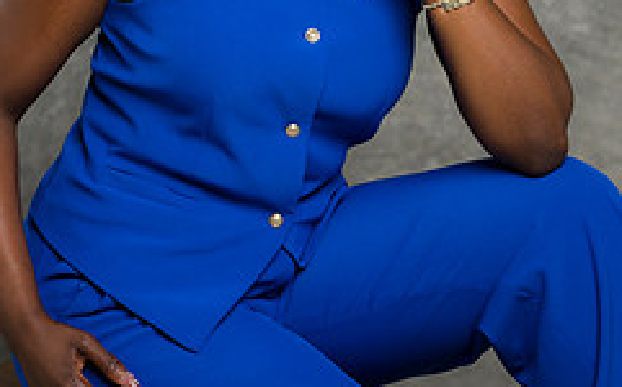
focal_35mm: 162
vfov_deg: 8.1
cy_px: 67
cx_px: 292
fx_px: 2743
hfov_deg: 12.9
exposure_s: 1/200
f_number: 5
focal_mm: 85
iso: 125
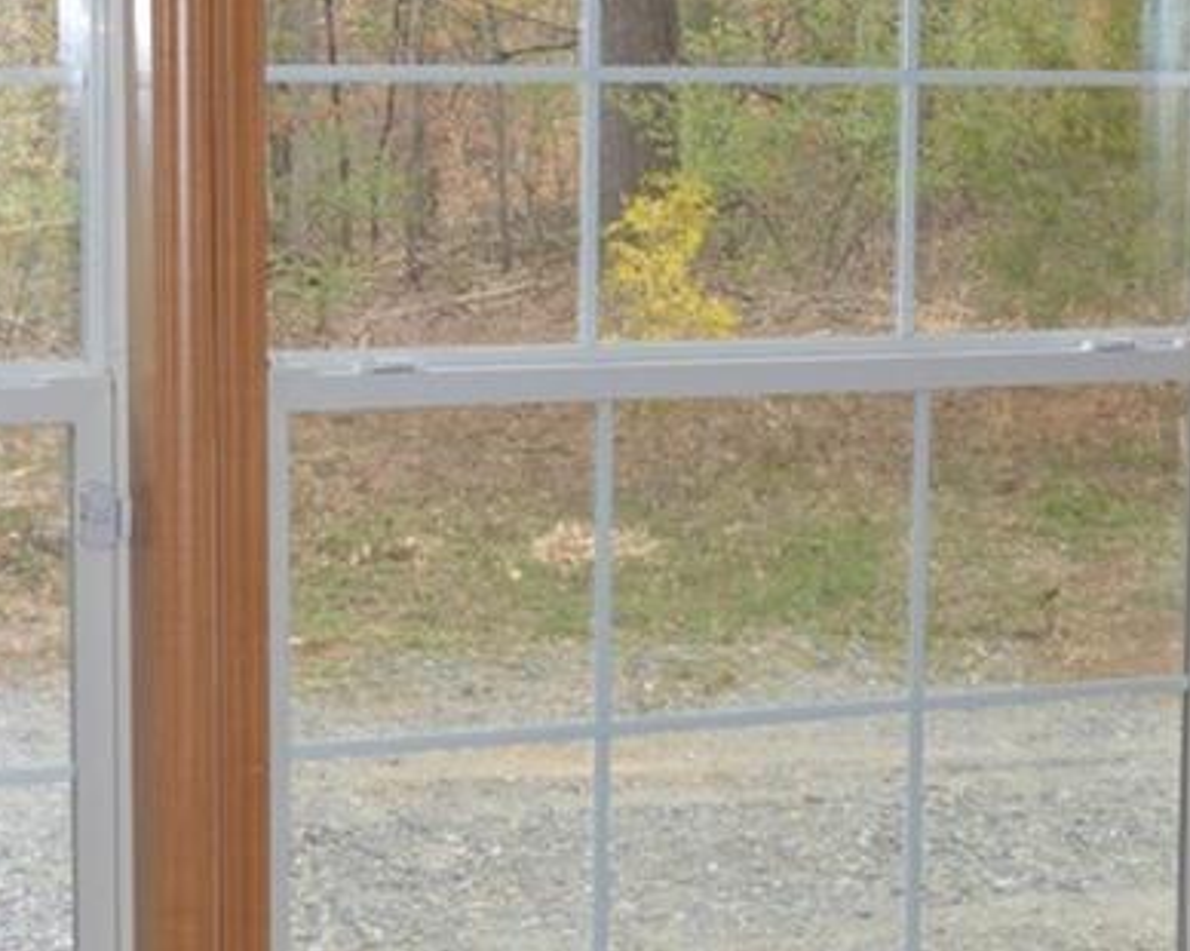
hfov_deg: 18.5
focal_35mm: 104
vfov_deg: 14.8
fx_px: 3661
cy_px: 476
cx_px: 669
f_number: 7.1
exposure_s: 1/200
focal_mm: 28
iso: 400
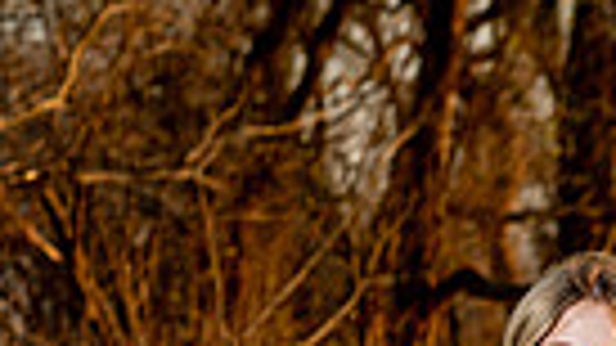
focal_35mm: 192
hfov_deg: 11.2
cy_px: 957
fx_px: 3135
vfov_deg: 5.9
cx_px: 531
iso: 100
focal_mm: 56
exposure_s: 1/250
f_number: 4
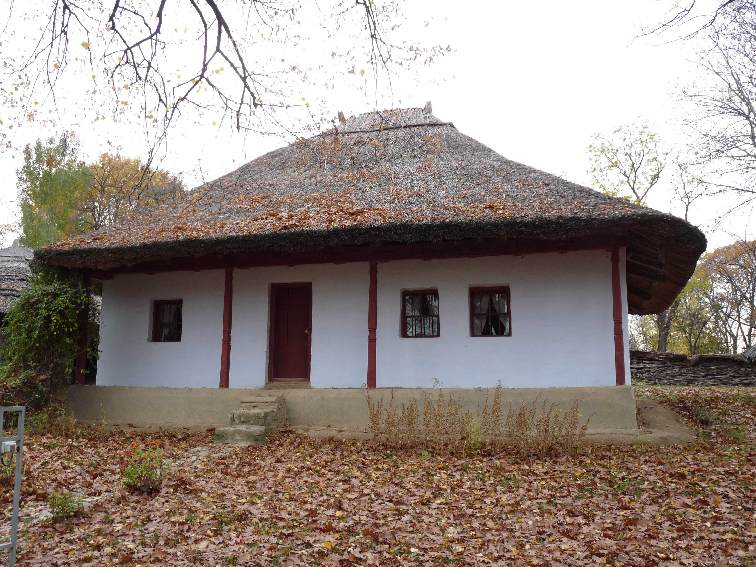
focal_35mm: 36
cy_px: 284
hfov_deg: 51.4
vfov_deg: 39.7
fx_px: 786
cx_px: 378
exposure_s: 1/100
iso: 100
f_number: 3
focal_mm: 6.4
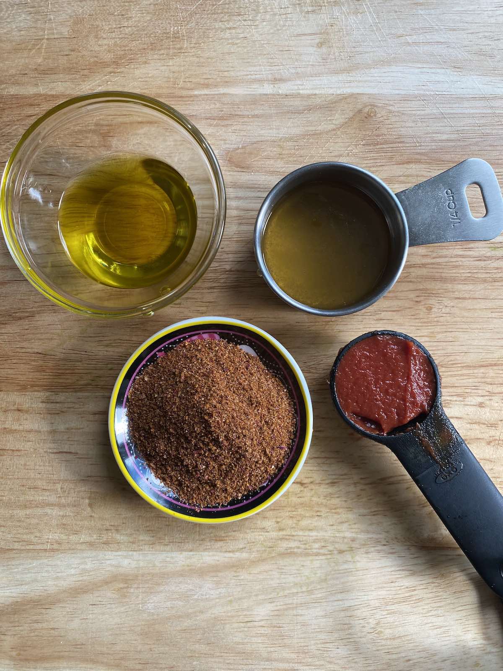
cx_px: 252
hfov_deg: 53.1
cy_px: 336
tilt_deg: -88.3
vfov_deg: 67.3
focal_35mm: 26
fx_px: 504
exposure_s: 1/122
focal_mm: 4.25
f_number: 1.8
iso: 40
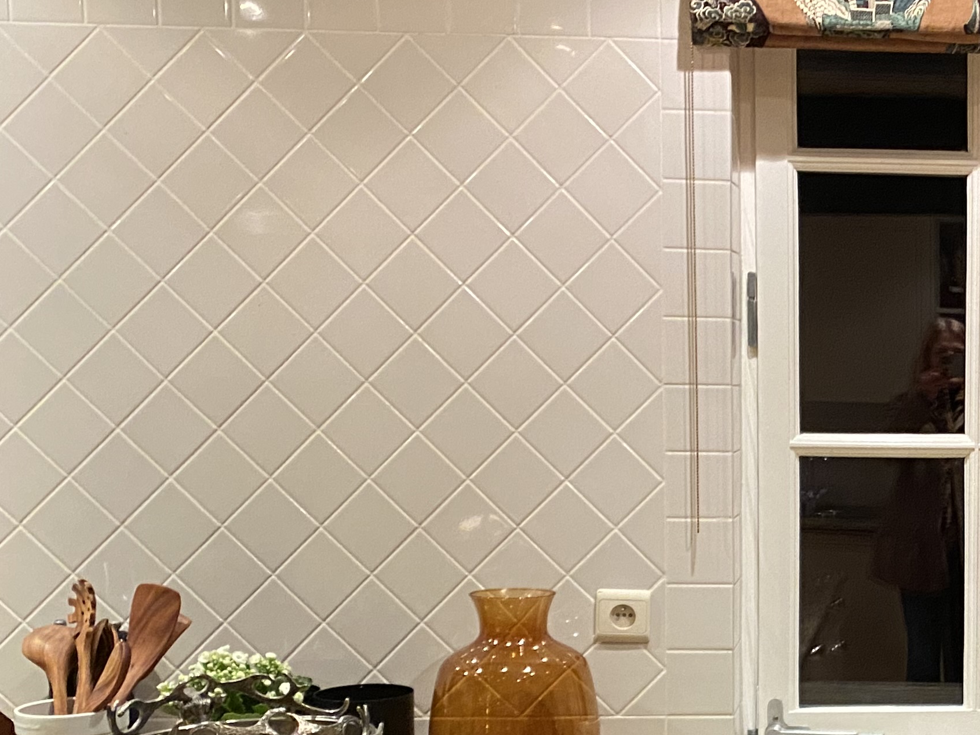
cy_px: 537
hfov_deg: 28.4
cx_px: 1074
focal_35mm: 62
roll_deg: -0.4
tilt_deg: -6.2
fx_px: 1755
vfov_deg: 23.4
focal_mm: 4.25
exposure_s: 1/33
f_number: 1.8
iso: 500
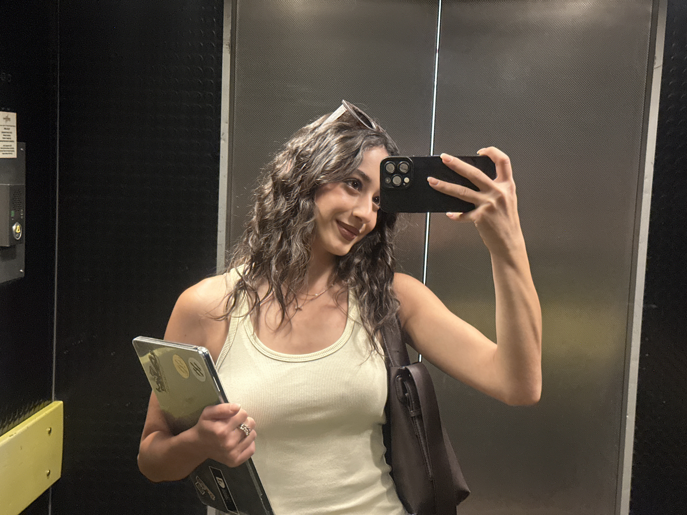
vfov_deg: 30.3
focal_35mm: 48
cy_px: 258
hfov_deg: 39.7
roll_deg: -2.7
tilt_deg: -4.9
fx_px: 953
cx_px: 344
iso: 640
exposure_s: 1/25
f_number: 1.78
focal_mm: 6.86
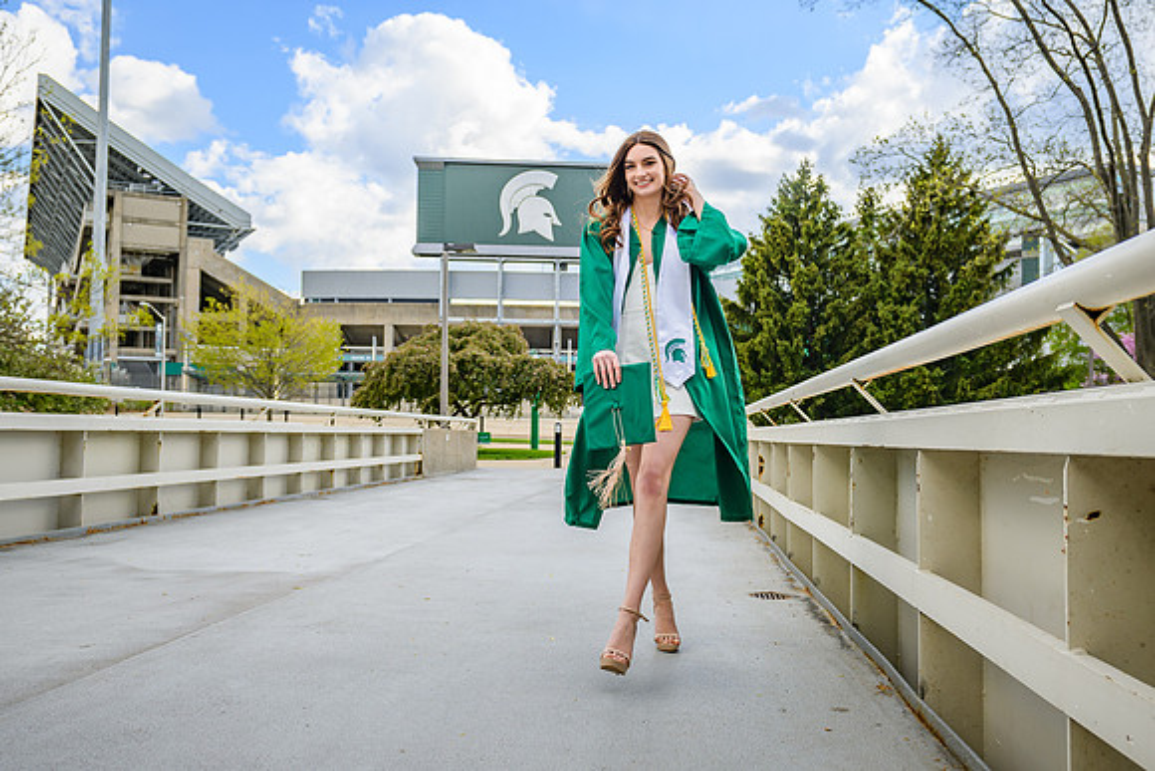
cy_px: 378
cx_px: 639
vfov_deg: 40.7
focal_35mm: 32
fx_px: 1039
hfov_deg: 58.0
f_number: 4
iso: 100
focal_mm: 24
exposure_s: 1/500
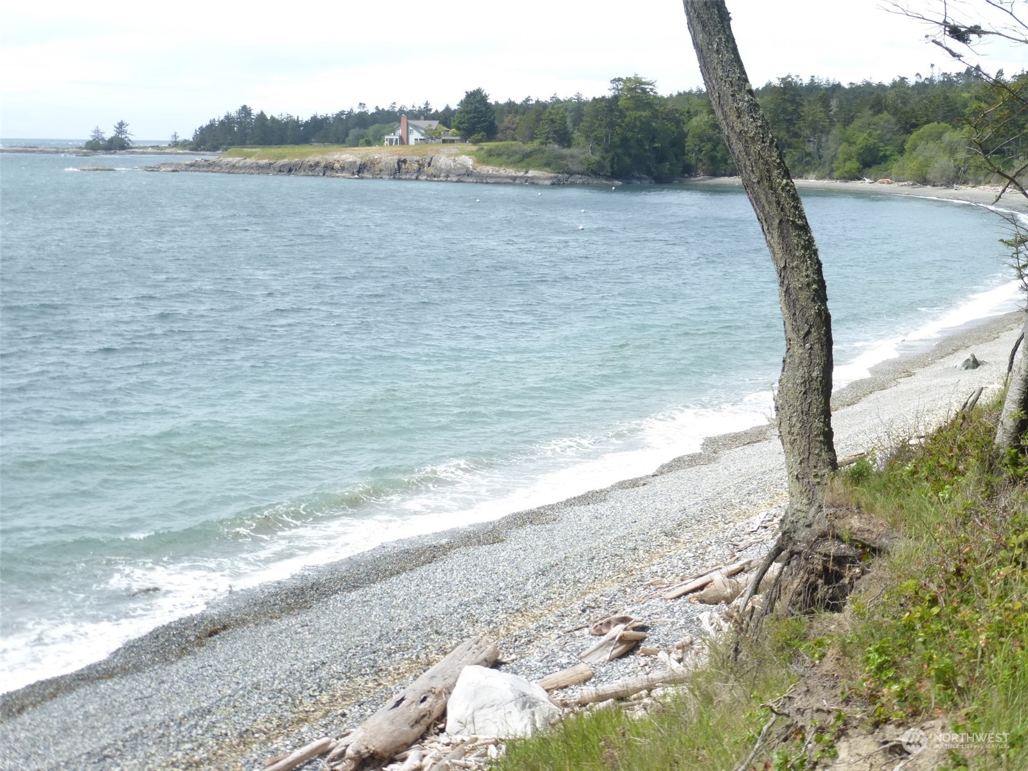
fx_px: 1396
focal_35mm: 47
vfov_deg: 30.9
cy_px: 386
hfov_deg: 40.4
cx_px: 514
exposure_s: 1/400
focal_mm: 8.5
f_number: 4.2
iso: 100
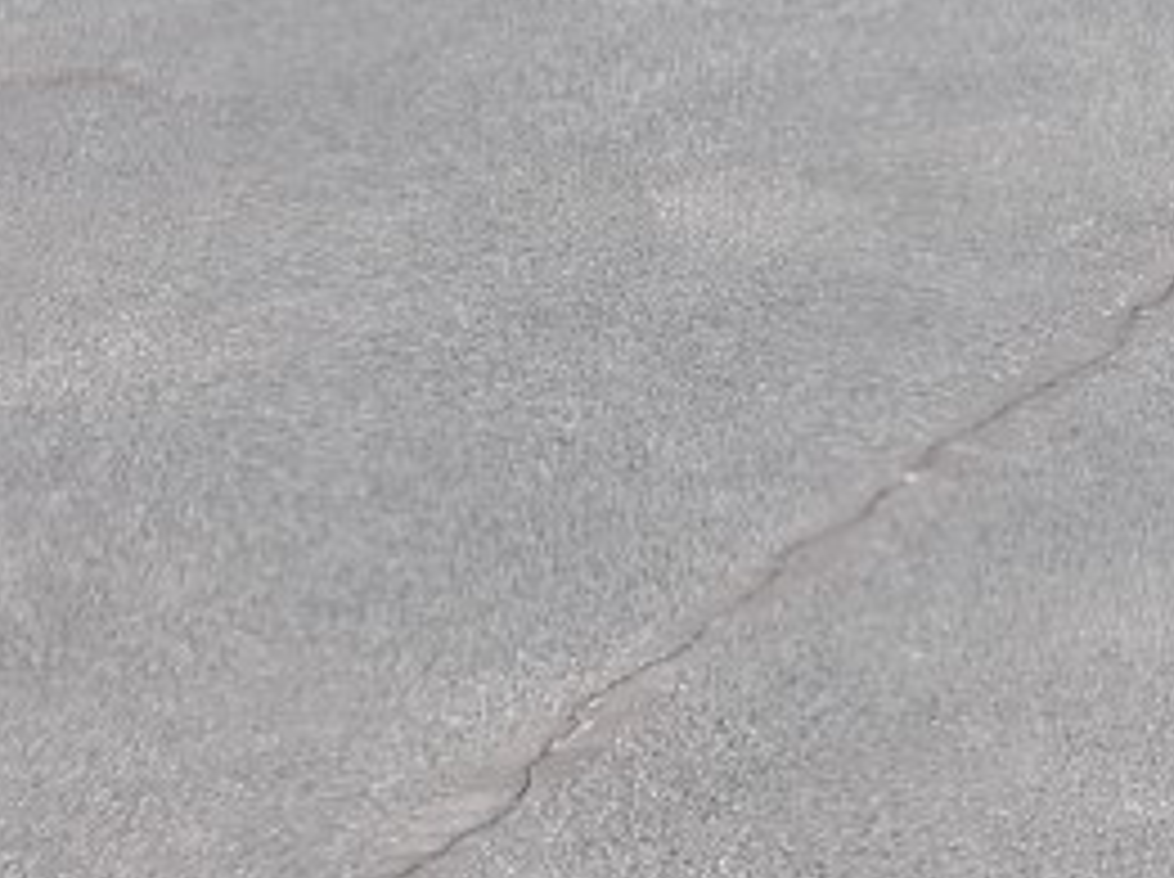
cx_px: 1867
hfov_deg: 16.1
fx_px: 3726
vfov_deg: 12.2
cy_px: -774
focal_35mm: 110
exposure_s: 1/722
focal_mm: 3.7
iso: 40
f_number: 1.7
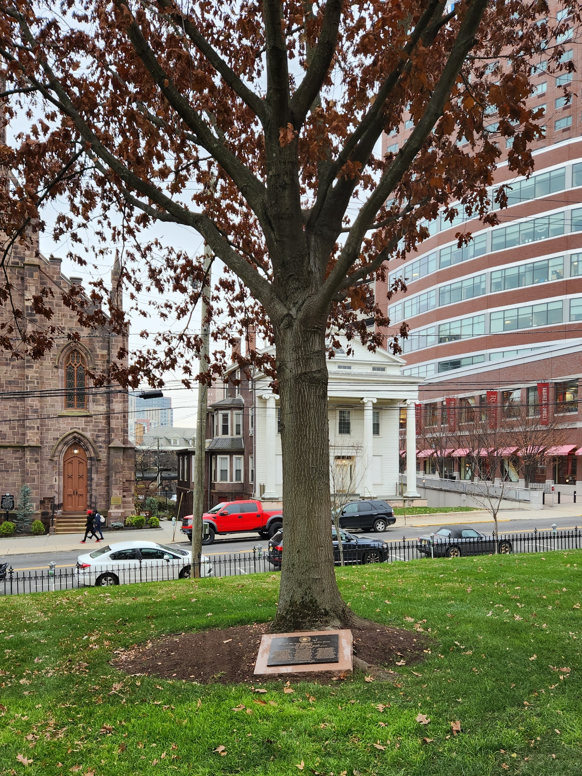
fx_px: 695
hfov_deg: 45.4
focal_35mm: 31
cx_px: 307
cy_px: 466
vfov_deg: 57.9
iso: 40
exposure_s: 1/120
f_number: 1.8
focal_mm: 5.4
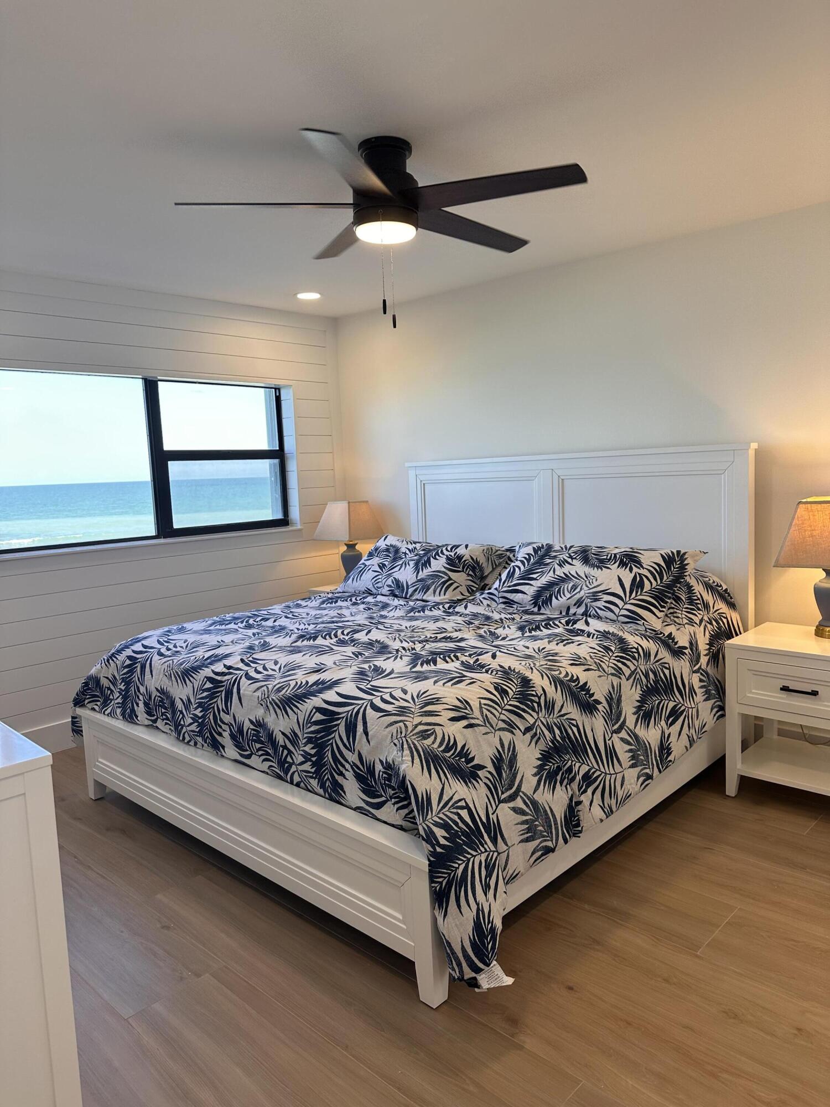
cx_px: 415
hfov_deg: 56.8
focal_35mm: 24
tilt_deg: -6.2
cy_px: 554
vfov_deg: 71.6
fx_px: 767
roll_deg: +1.3
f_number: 1.78
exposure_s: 1/161
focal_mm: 6.86
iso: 80
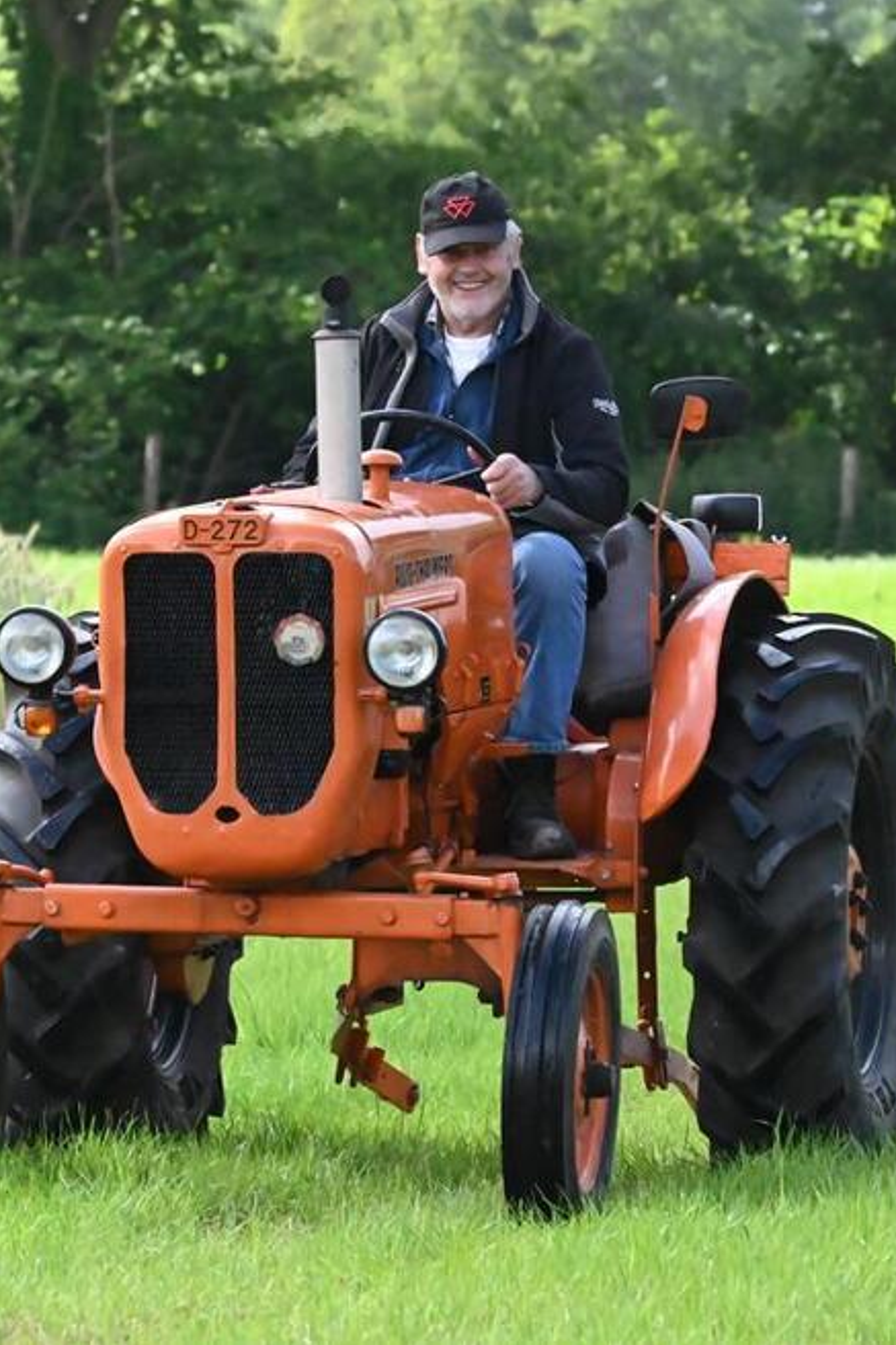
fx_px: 16359
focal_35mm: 438
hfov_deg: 3.1
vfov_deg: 4.7
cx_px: 554
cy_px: 671
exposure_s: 1/8000
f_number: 14
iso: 32000
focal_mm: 290
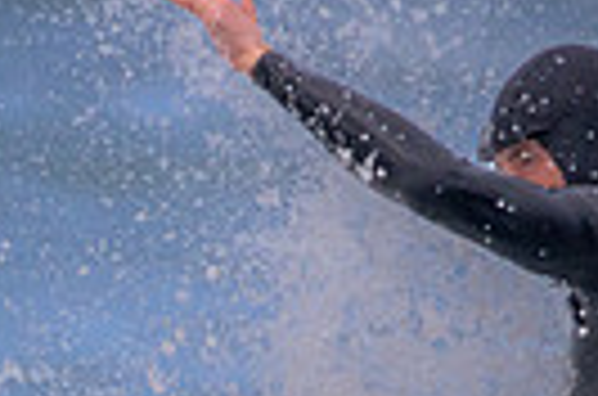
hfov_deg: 0.5
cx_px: 151
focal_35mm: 3901
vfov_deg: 0.4
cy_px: 714
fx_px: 64645
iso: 1600
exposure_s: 1/1250
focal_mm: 800
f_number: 11
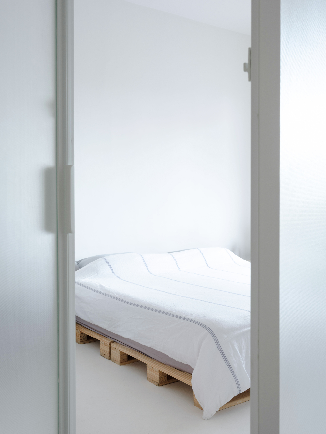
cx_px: 163
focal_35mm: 40
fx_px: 502
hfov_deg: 36.0
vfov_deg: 46.8
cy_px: 217
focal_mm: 50
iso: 400
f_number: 16
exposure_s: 1/5
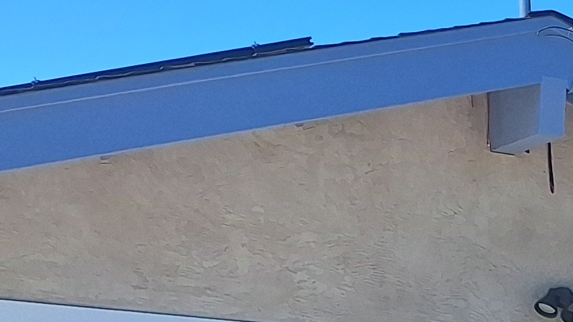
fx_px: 1823
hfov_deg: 13.8
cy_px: 965
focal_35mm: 120
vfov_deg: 8.5
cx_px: 1293
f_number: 1.8
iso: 40
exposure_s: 1/2114
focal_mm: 5.54
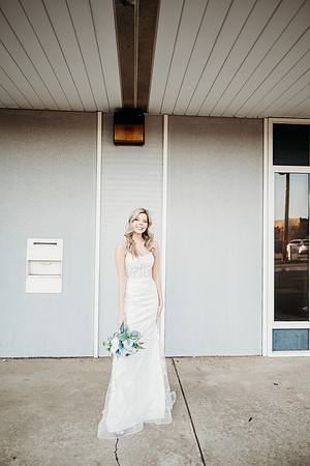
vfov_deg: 73.7
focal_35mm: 24
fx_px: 310
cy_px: 233
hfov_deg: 53.1
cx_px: 155
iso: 100
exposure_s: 1/320
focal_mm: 24
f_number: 2
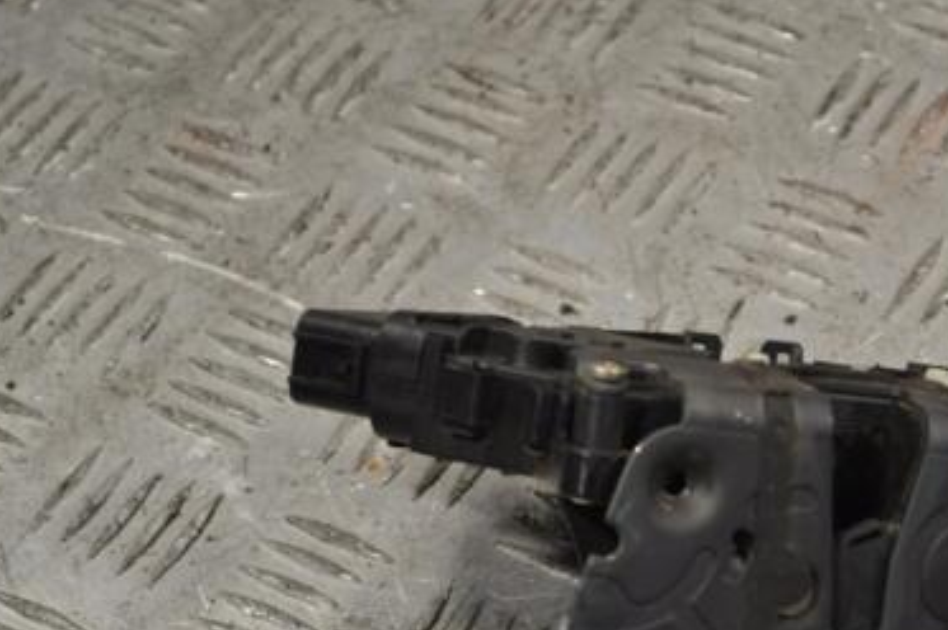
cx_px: 686
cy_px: 437
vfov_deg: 10.3
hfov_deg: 15.4
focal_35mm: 133
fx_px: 3494
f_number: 5.6
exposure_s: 1/80
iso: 400
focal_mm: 55
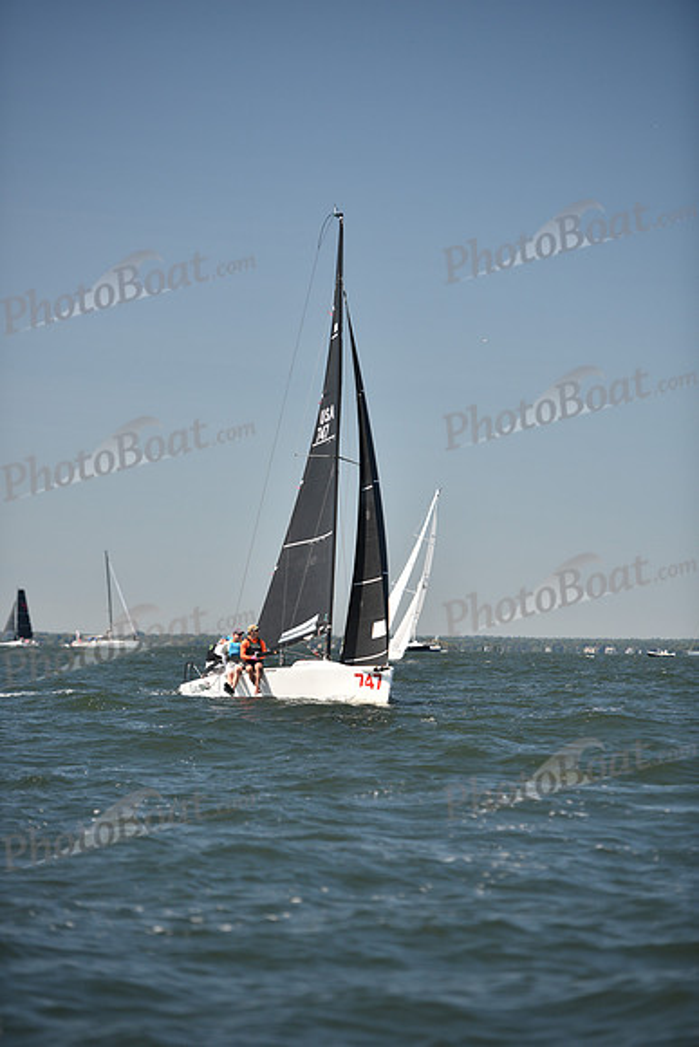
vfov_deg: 15.2
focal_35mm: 135
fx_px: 3929
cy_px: 524
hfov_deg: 10.2
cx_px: 350
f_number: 2.8
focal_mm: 135
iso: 250
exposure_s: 1/1250
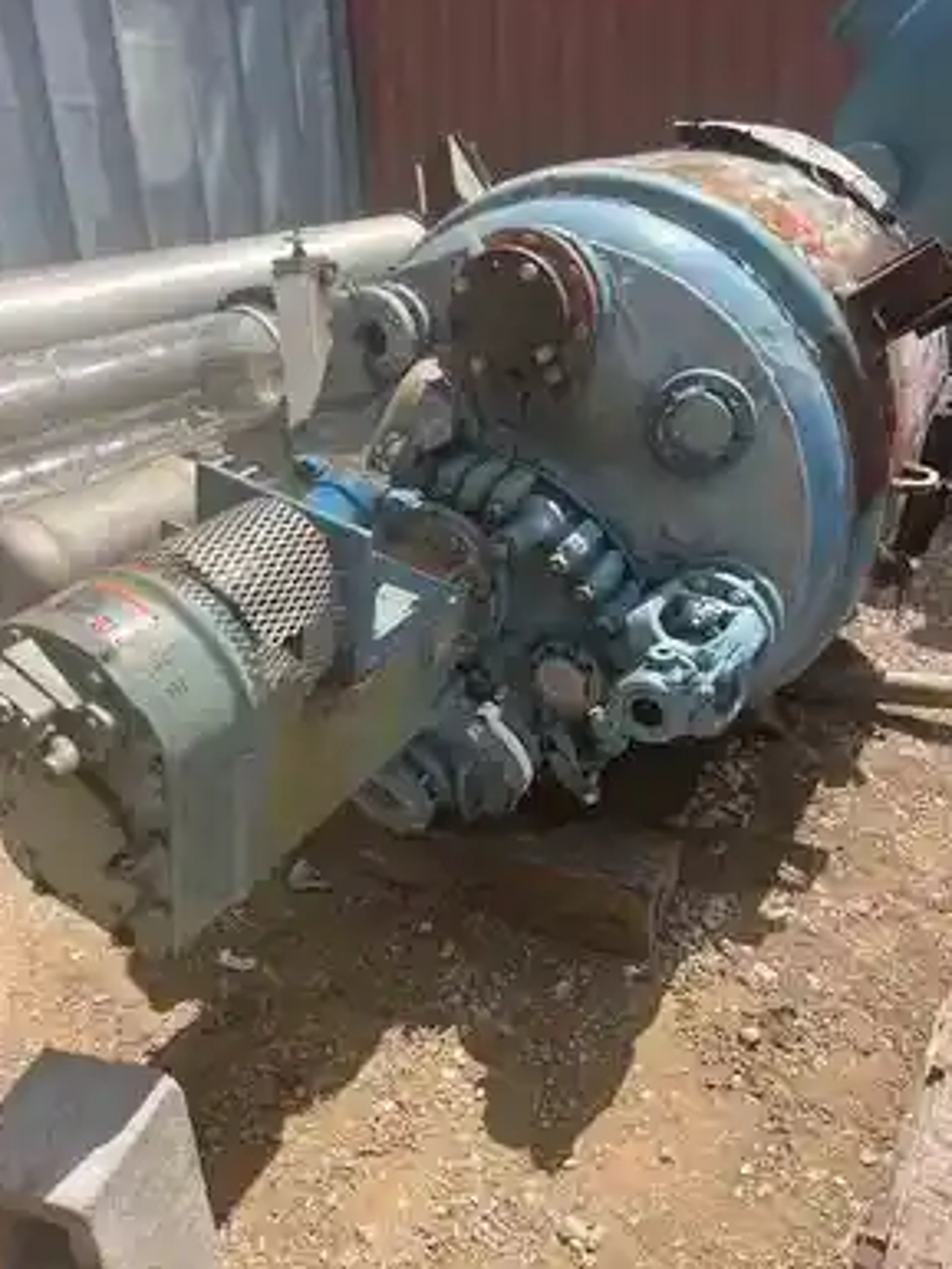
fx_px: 990
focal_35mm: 27
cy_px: 616
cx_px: 484
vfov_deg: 65.3
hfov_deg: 51.4
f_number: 1.6
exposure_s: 1/2179
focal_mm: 5.1
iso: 50
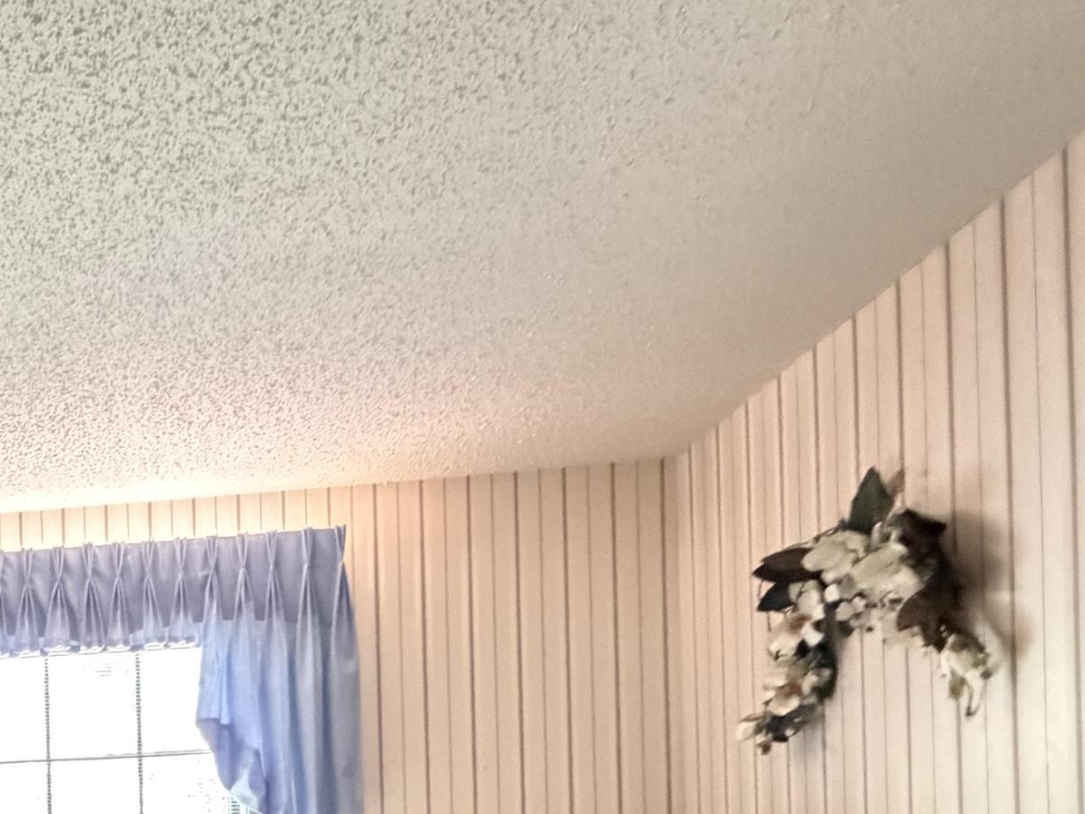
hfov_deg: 41.8
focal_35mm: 36
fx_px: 1128
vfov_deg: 33.1
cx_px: -82
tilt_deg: -0.2
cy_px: 958
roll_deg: +1.5
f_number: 2.2
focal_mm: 2.22
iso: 2000
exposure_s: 1/30
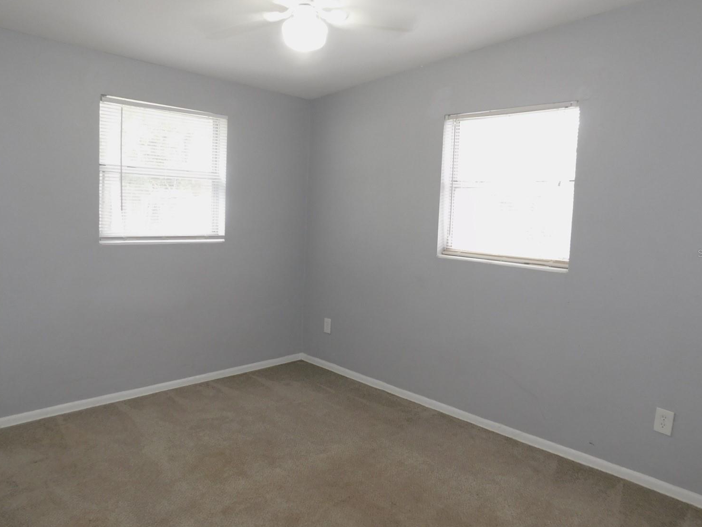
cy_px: 253
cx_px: 361
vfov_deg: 54.9
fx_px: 507
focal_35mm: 25
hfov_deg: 69.4
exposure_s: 1/30
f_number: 3
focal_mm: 4
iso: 200
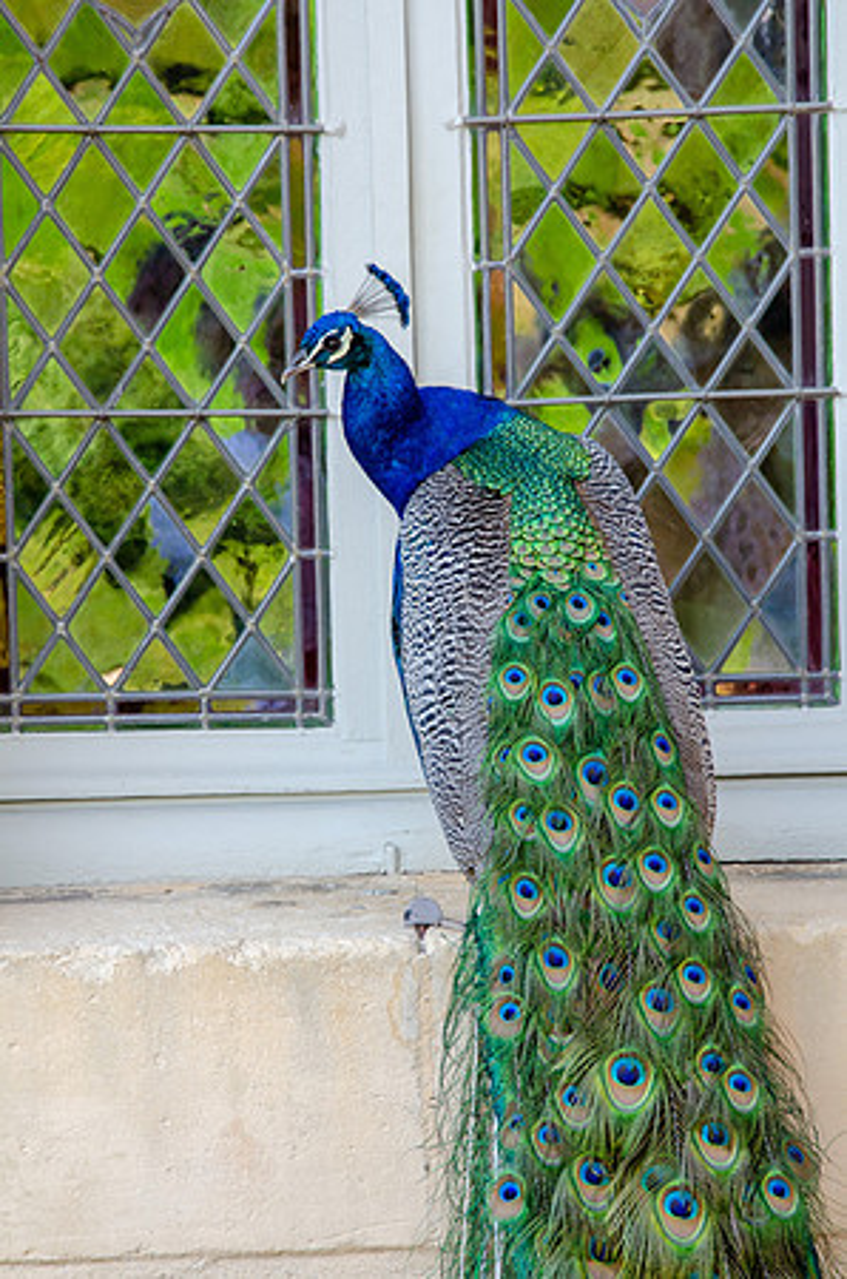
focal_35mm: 158
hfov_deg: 8.7
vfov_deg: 13.1
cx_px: 424
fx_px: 5584
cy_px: 640
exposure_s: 1/400
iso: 800
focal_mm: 105
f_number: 5
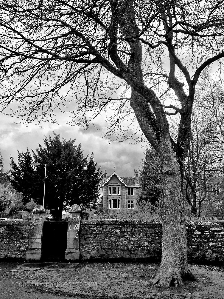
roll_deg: +0.1
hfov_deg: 48.2
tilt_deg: +15.4
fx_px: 250
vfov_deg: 61.7
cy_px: 150
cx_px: 112
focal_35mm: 29
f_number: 2.2
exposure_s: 1/1068
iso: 25
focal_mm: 4.15
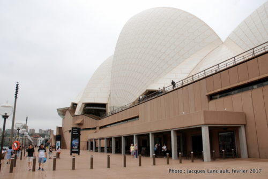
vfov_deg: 48.1
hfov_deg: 67.3
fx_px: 201
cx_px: 134
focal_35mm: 27
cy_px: 90
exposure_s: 1/160
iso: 100
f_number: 6.3
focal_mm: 18
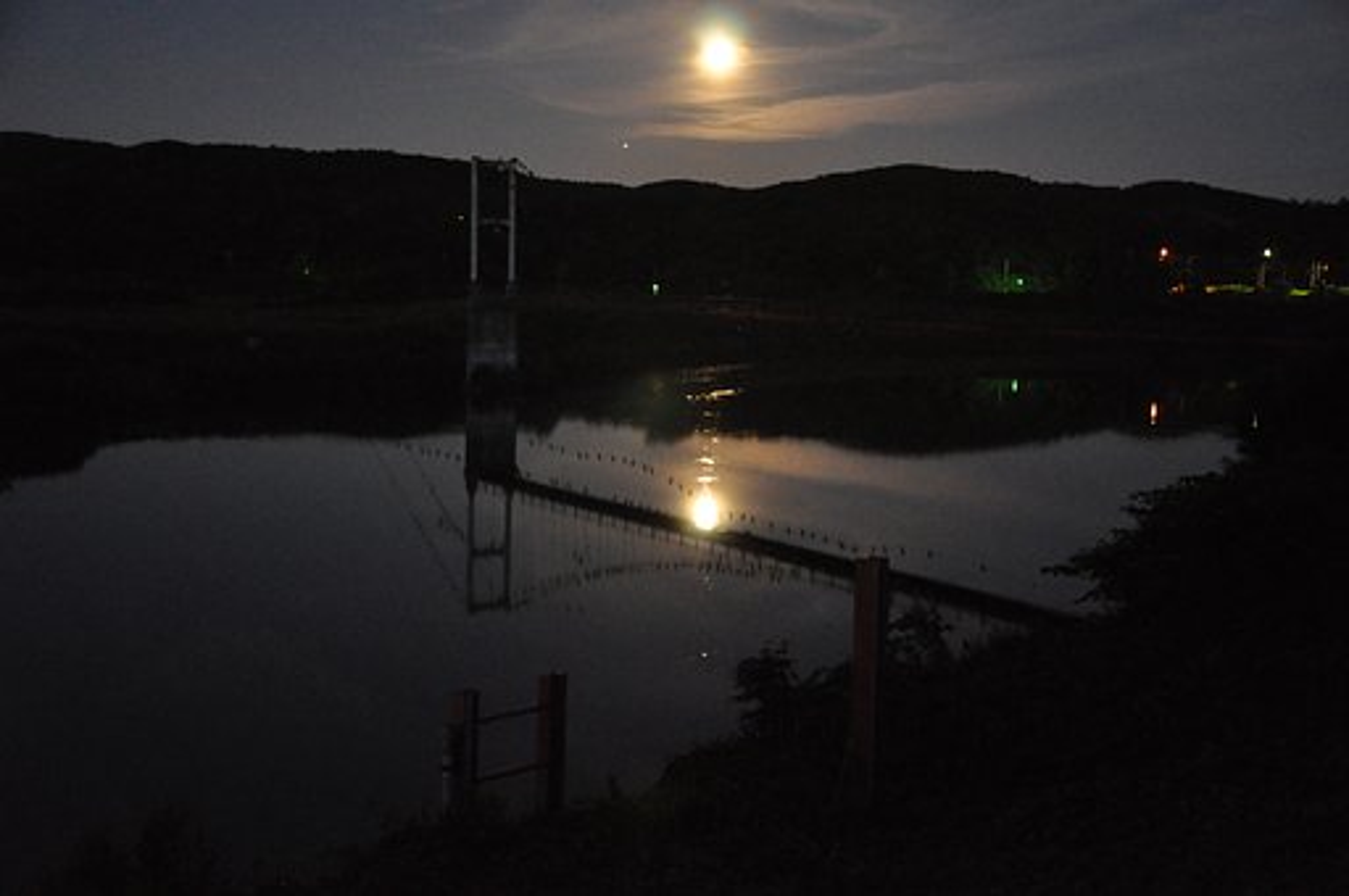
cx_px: 674
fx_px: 1572
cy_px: 448
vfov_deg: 31.8
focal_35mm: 42
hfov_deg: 46.5
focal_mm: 28
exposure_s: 1/1.6
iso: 3200
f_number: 4
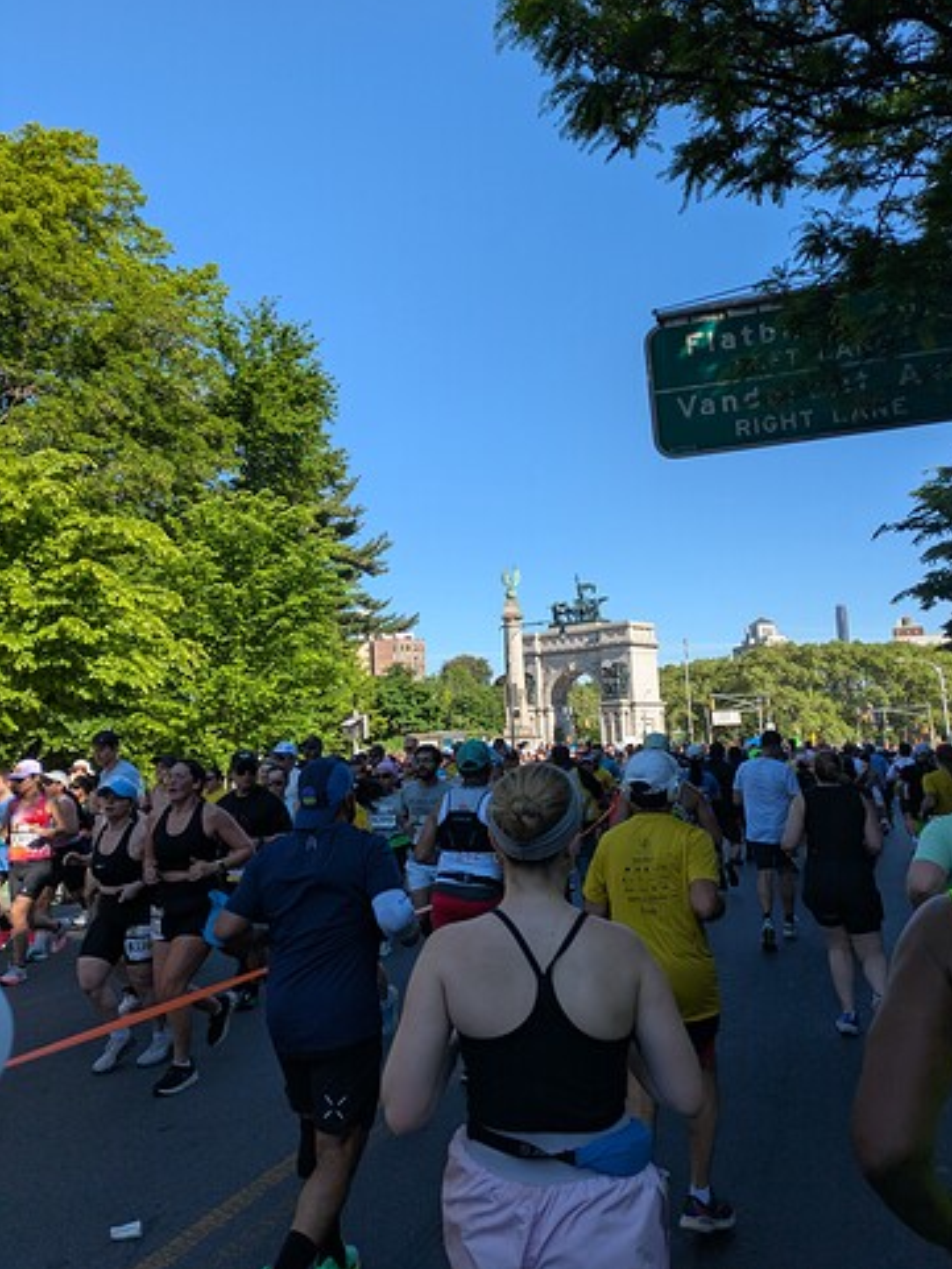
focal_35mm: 26
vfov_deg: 67.3
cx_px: 492
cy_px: 617
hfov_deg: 53.1
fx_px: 953
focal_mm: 5.43
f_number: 1.89
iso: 51
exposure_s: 1/1340
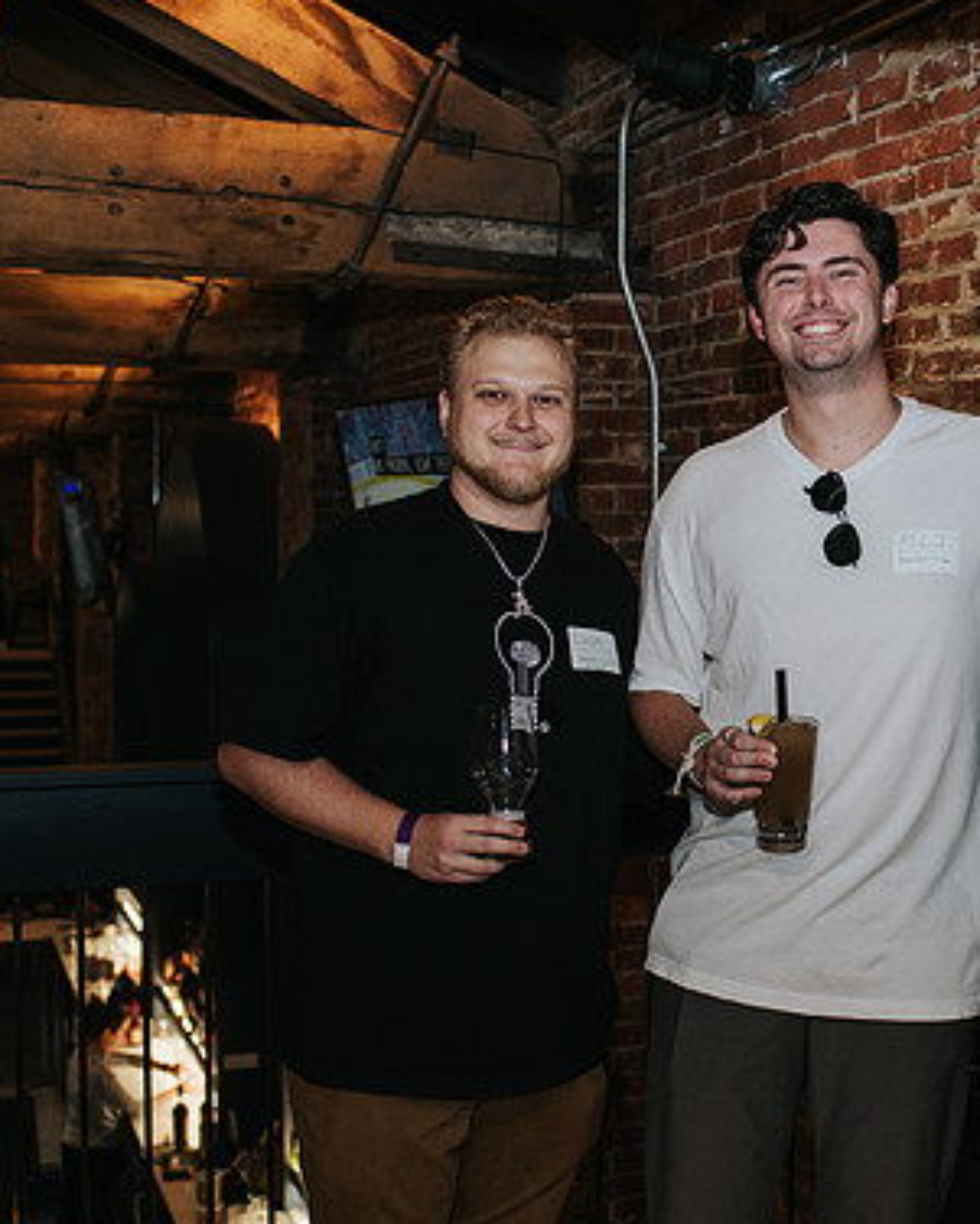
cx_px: 781
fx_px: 1848
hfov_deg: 29.1
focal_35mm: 51
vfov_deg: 36.6
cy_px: 612
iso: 800
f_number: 2.8
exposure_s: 1/200
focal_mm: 35
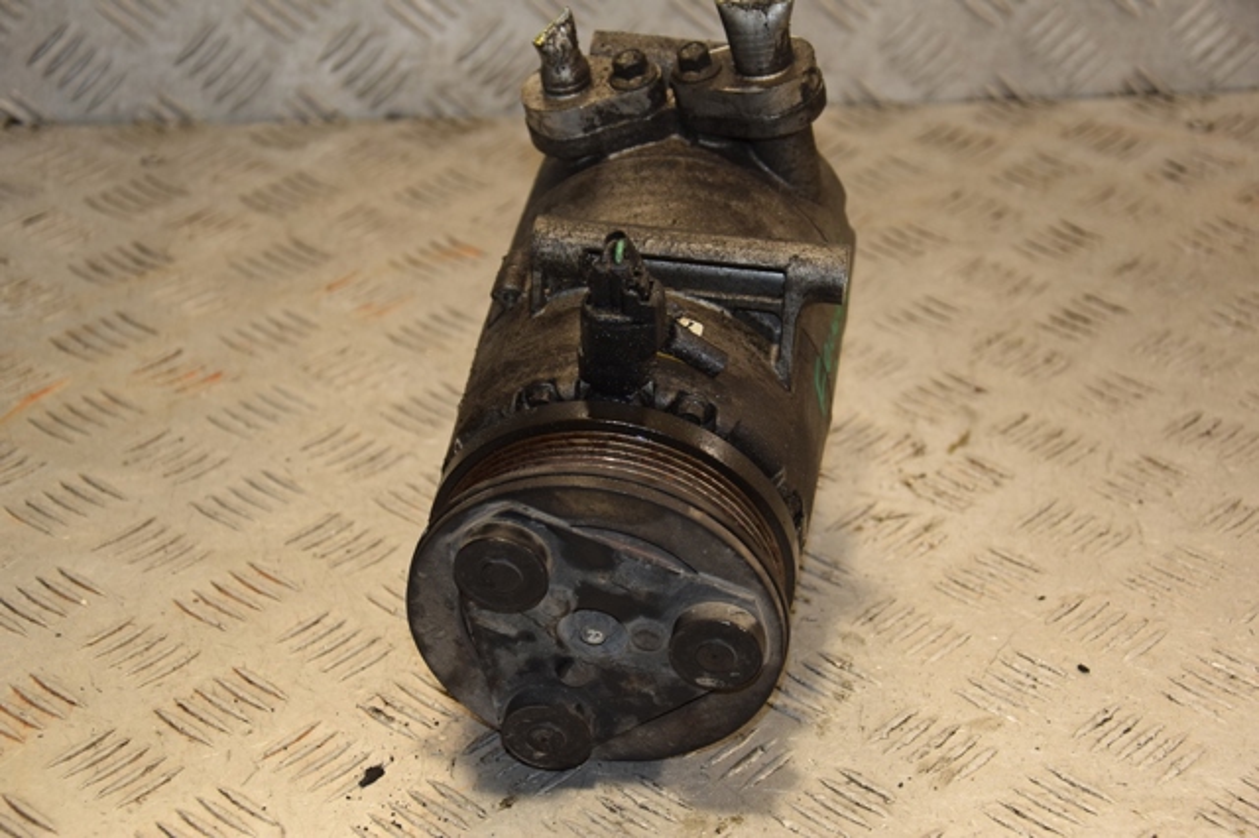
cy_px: 419
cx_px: 630
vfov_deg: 14.7
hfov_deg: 21.9
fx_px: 3251
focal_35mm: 93
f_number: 5.3
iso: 800
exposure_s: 1/200
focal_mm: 62
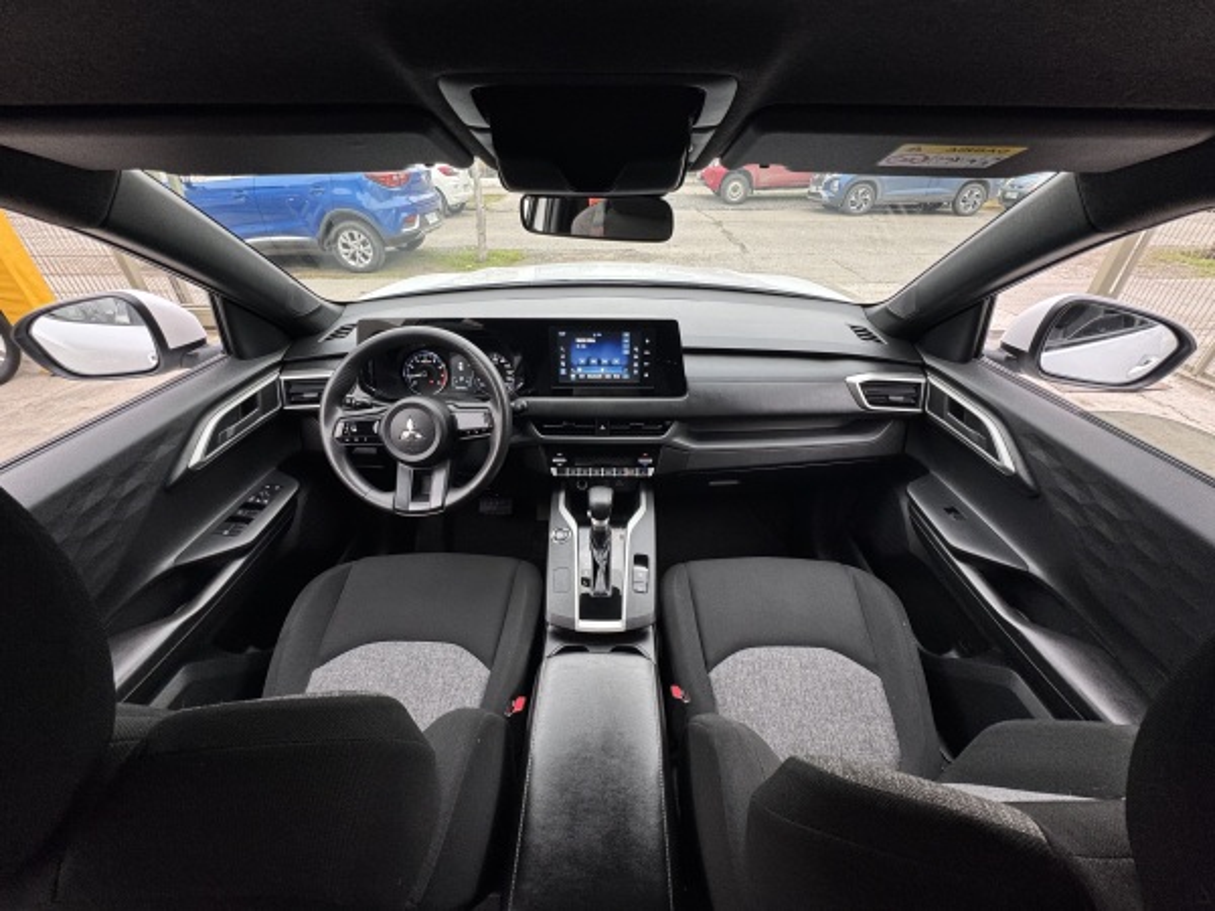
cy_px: 456
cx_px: 608
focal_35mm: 14
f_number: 2.2
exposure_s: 1/99
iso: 125
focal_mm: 2.22
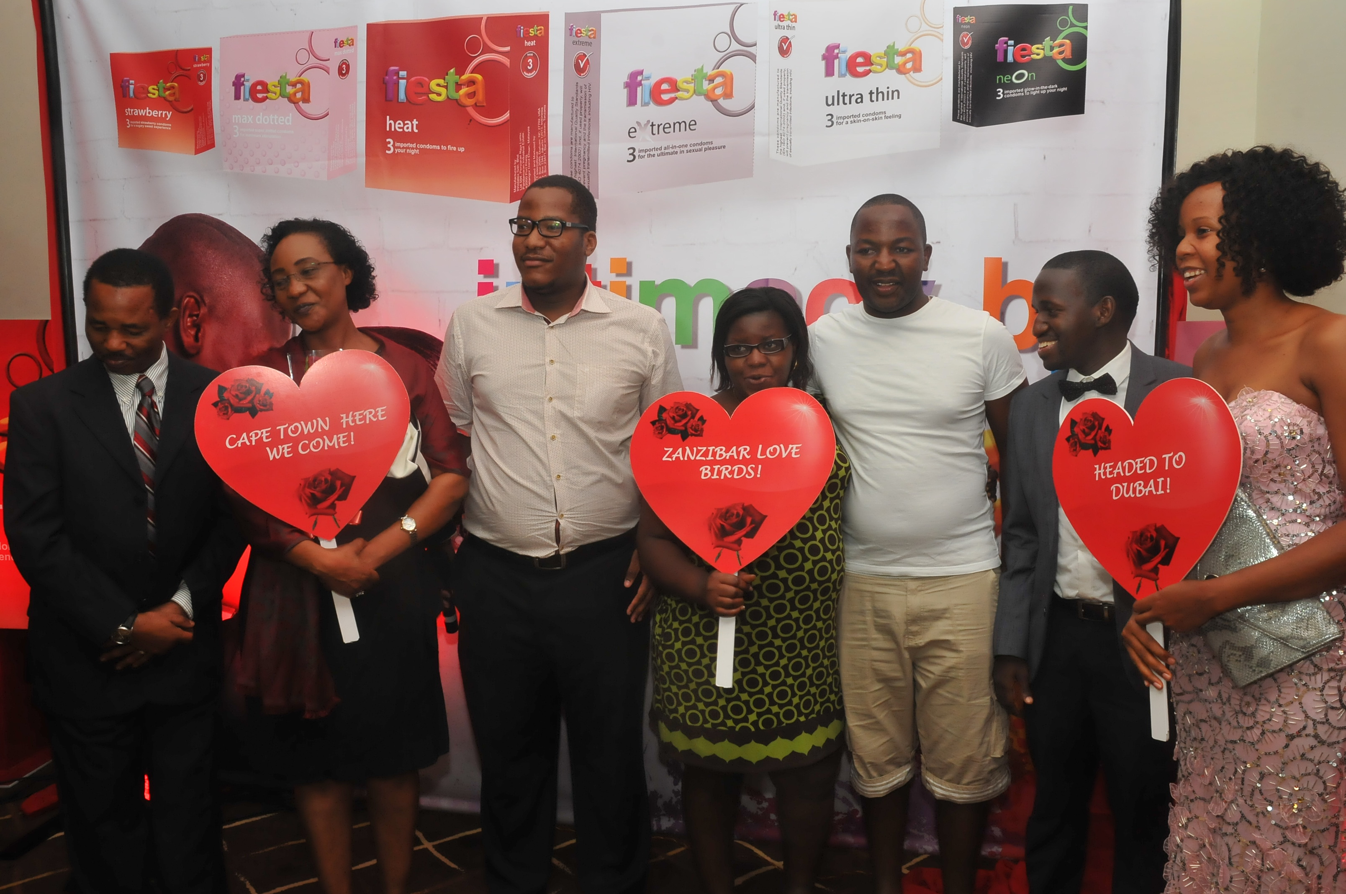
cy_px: 447
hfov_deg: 67.4
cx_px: 673
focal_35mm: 27
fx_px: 1008
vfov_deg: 47.8
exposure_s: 1/60
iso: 800
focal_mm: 18
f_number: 11
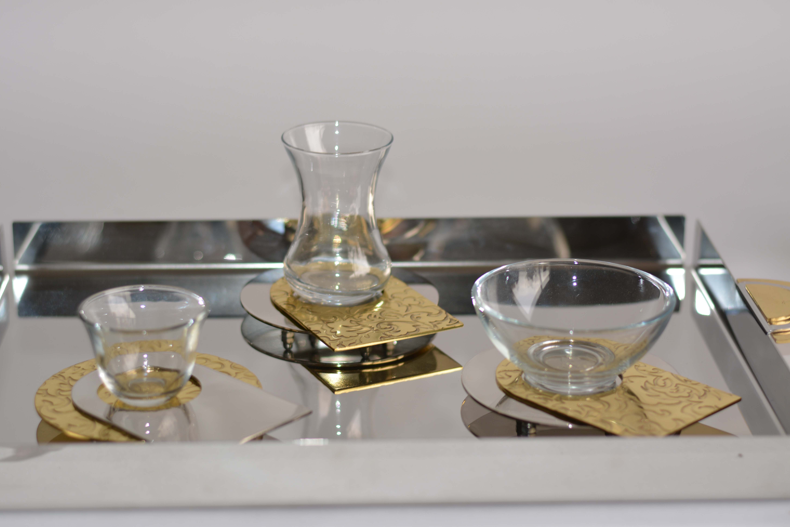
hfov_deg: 26.3
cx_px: 391
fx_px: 1690
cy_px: 258
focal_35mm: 77
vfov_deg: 17.7
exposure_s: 1/200
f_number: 2.5
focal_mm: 50
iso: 100
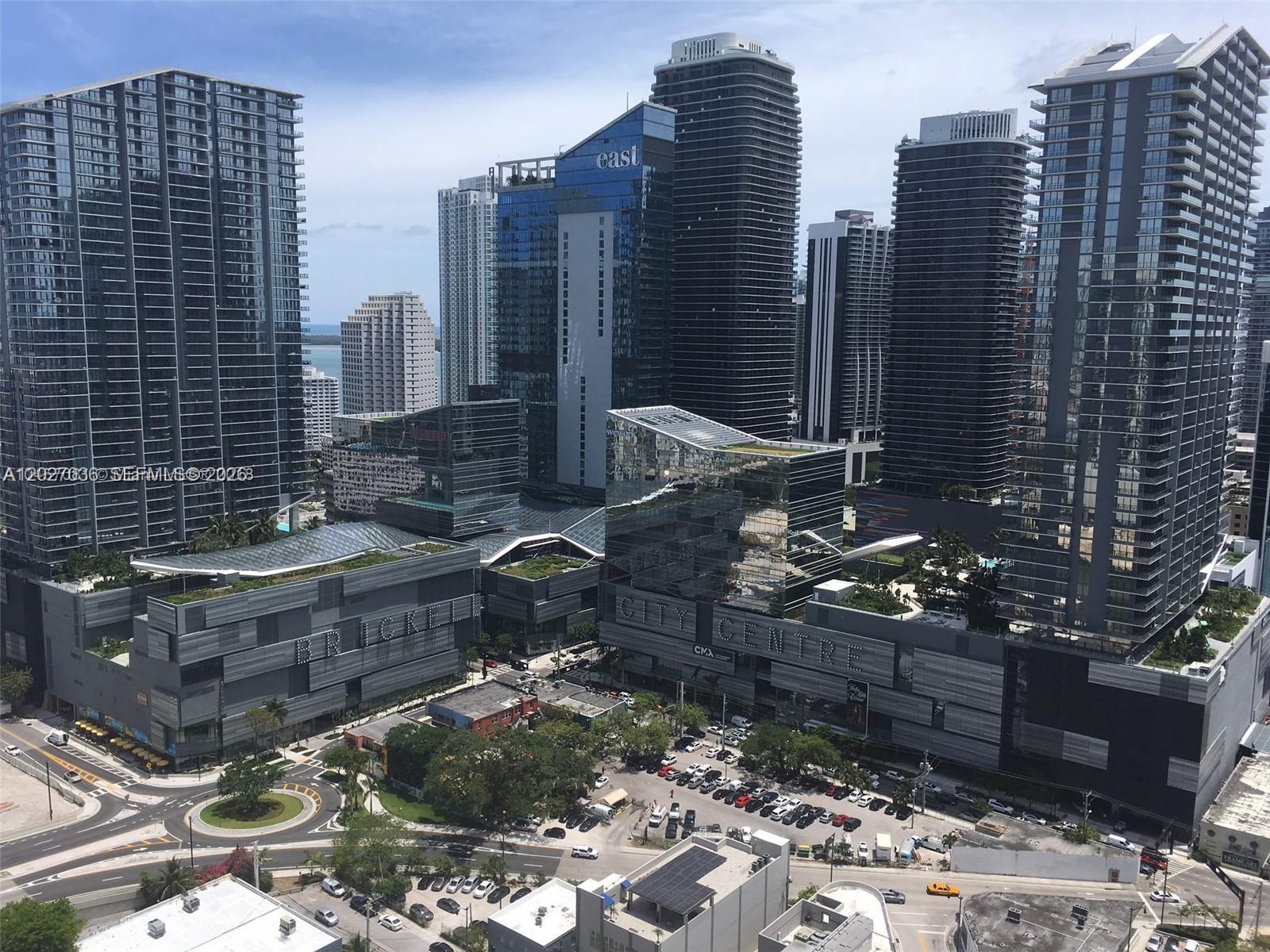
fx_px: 1064
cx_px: 635
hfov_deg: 61.7
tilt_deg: -6.6
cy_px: 476
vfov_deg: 48.2
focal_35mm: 29
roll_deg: +0.3
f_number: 2.2
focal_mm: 4.15
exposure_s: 1/2024
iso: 25
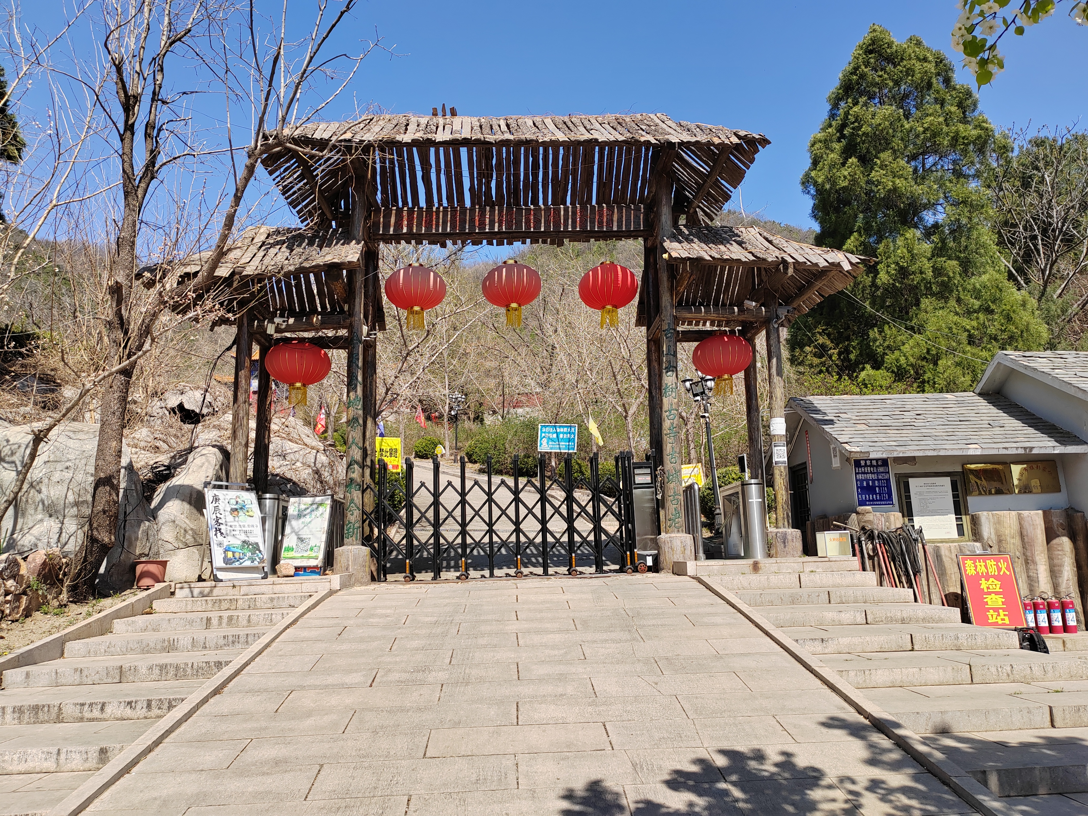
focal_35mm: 27
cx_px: 544
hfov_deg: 65.3
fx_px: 849
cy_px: 408
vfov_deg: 51.4
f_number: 1.9
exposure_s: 1/1400
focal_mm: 5.52
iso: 100
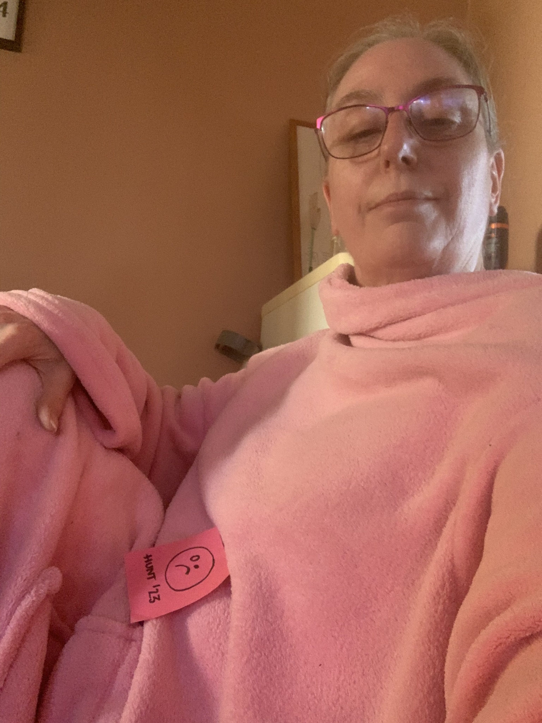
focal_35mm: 32
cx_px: 271
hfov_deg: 44.2
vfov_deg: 56.8
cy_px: 362
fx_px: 668
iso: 400
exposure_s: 1/25
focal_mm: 2.87
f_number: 2.2
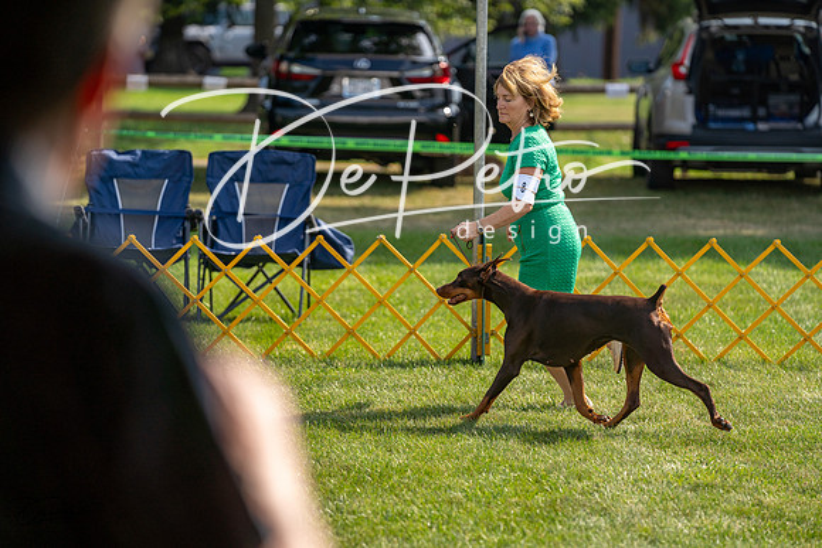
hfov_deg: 11.5
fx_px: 4088
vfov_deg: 7.7
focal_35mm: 179
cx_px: 411
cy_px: 274
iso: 200
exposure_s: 1/1600
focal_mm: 179
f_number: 3.5
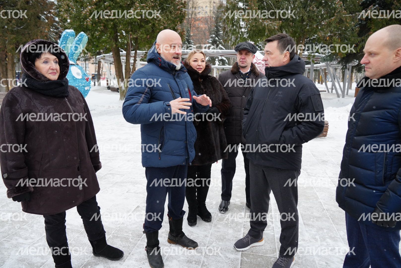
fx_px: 268
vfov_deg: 53.2
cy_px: 134
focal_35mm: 24
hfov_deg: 73.7
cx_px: 200
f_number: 4.5
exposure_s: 1/400
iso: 2000
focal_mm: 24
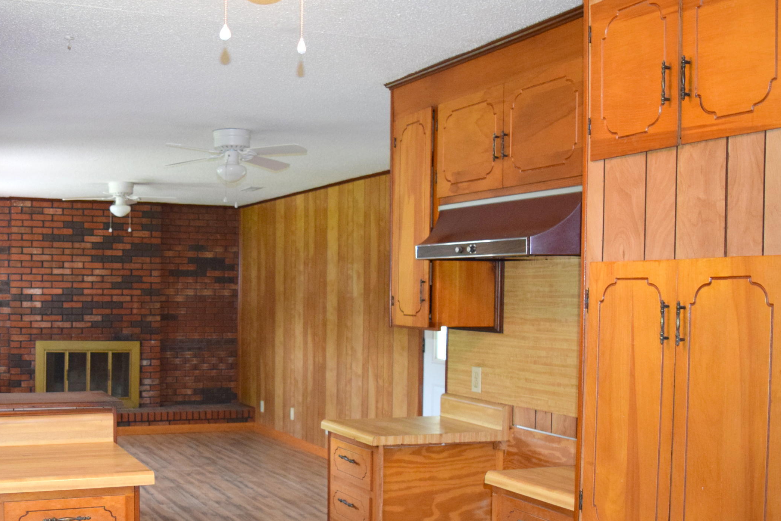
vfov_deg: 31.0
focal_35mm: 43
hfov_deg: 44.4
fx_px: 933
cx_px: 228
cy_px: 334
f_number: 3.8
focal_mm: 20
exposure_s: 1/60
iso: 1800
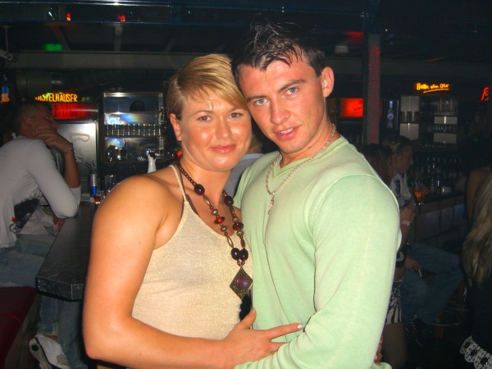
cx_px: 246
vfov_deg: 37.7
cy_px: 184
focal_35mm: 38
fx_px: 540
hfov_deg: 49.0
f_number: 2.8
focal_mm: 7.9
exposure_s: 1/60
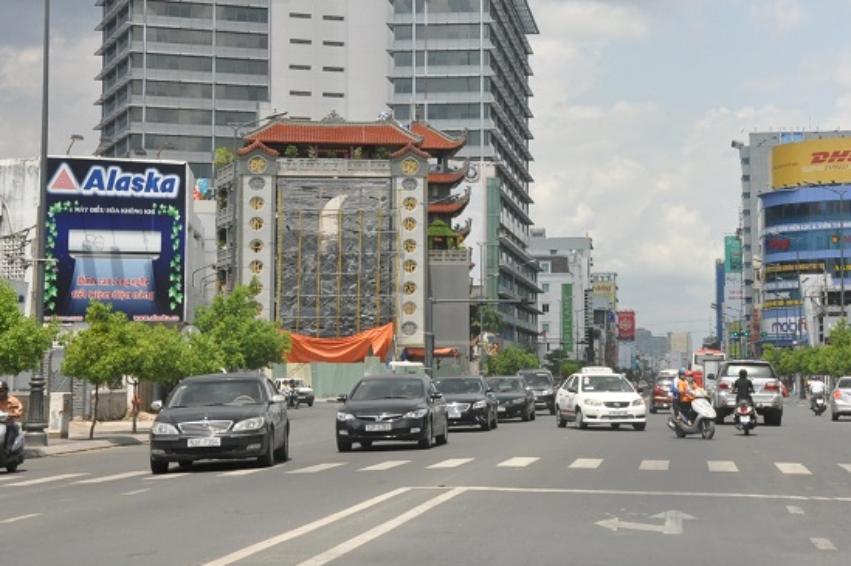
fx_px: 1960
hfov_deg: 24.4
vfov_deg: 16.4
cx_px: 567
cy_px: 167
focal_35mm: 83
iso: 1000
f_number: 13
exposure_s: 1/640
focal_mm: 38
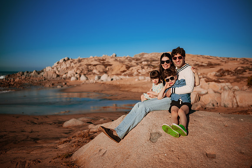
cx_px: 126
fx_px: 245
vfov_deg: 37.9
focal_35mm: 35
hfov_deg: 54.4
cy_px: 84
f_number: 2
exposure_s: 1/8000
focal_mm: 35
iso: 50
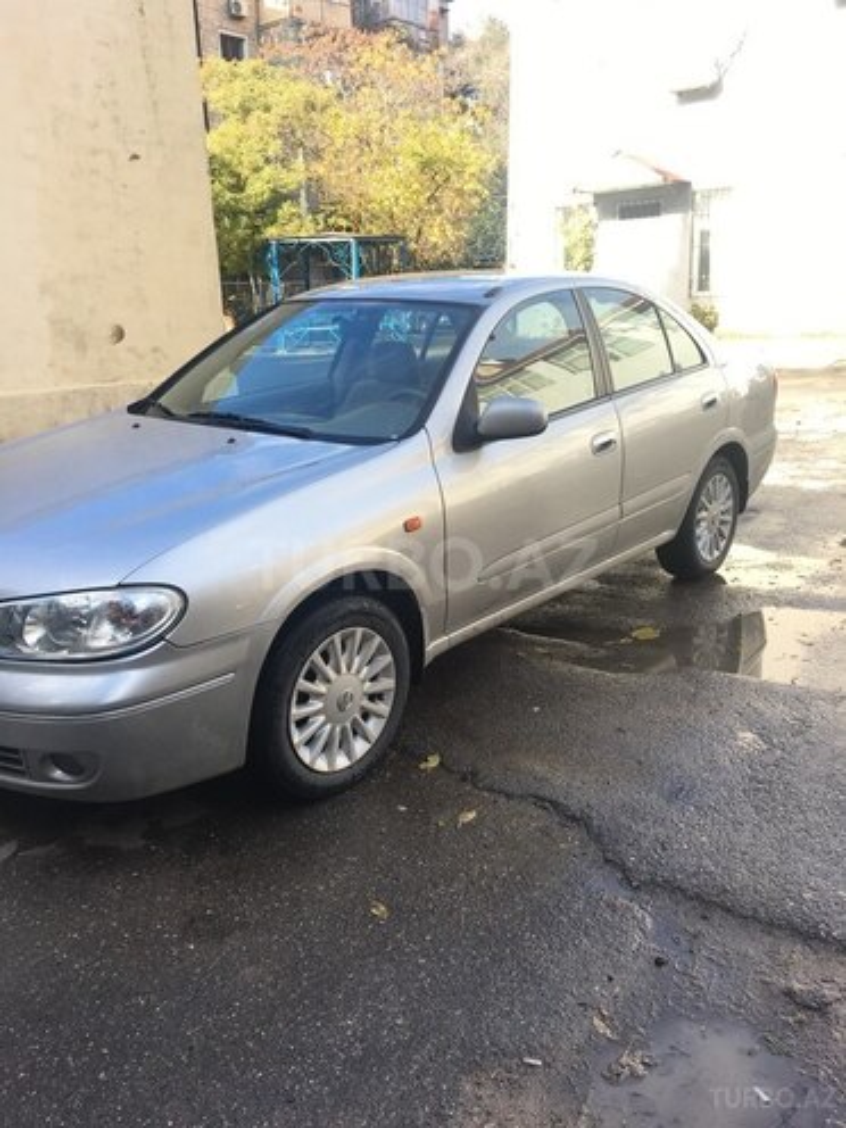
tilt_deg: -15.1
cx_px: 423
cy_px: 564
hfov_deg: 48.2
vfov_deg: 61.7
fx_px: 945
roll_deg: +3.0
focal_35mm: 29
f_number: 2.2
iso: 25
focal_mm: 4.15
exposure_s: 1/326
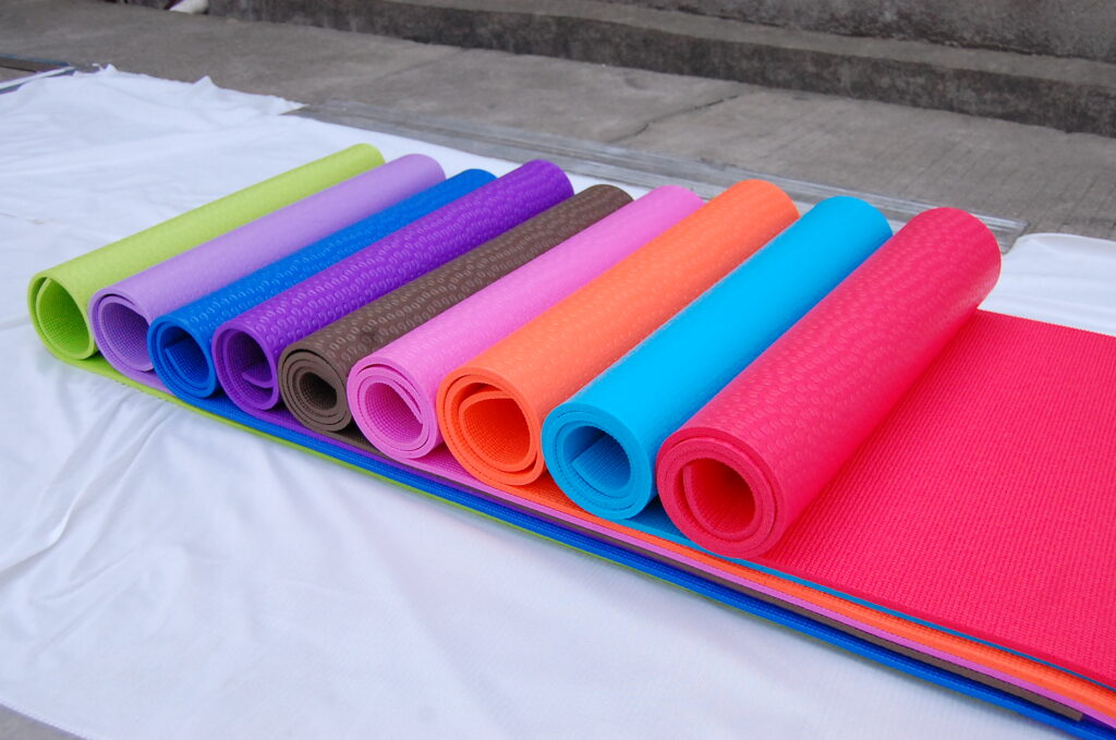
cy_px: 370
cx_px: 558
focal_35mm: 39
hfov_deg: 49.6
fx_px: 1207
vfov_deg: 34.1
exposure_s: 1/1600
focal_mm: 26
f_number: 6.3
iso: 1600
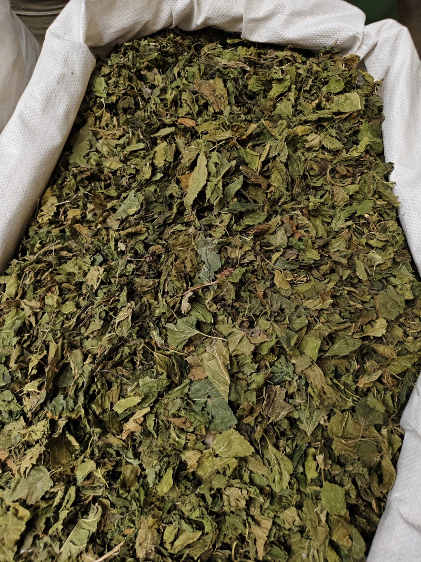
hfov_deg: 58.9
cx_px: 210
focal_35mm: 23
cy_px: 281
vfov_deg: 73.9
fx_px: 373
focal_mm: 5.56
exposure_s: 1/50
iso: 357
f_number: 1.88
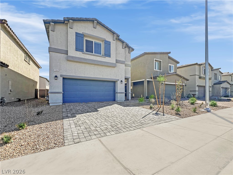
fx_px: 88
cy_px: 88
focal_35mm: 13
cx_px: 116
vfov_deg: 89.9
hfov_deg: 106.2
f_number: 1.8
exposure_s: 1/927
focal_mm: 1.57
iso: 32
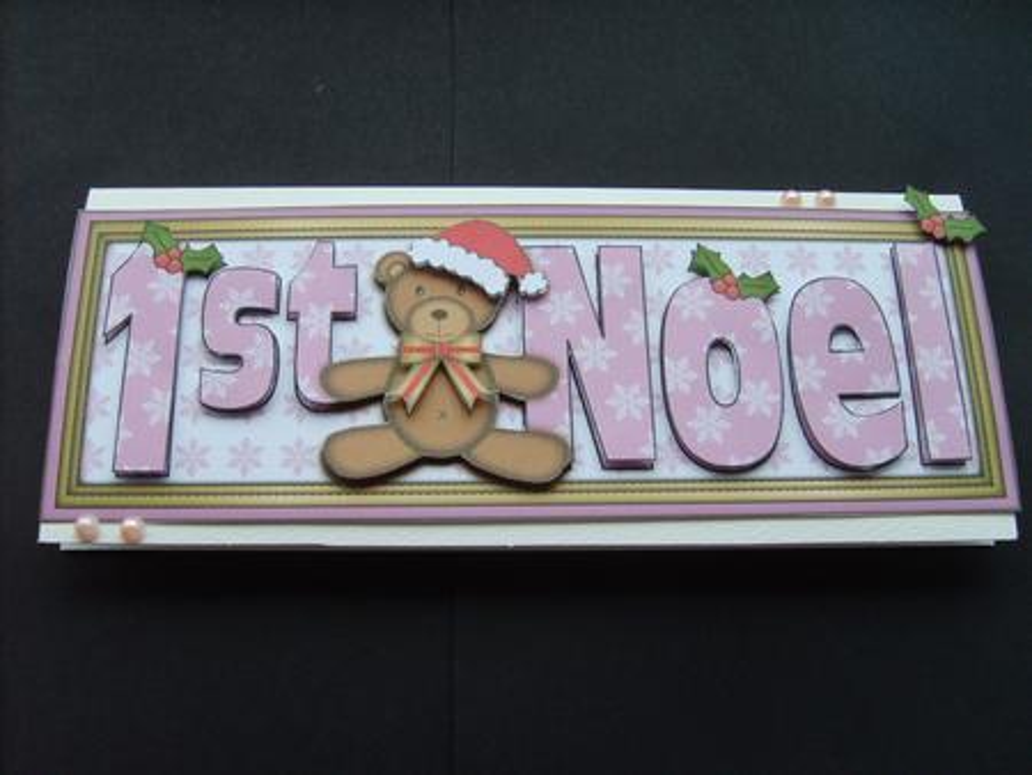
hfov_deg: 52.6
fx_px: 1044
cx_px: 516
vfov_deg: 40.7
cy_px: 388
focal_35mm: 35
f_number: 2.8
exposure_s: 1/30
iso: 80
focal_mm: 5.8
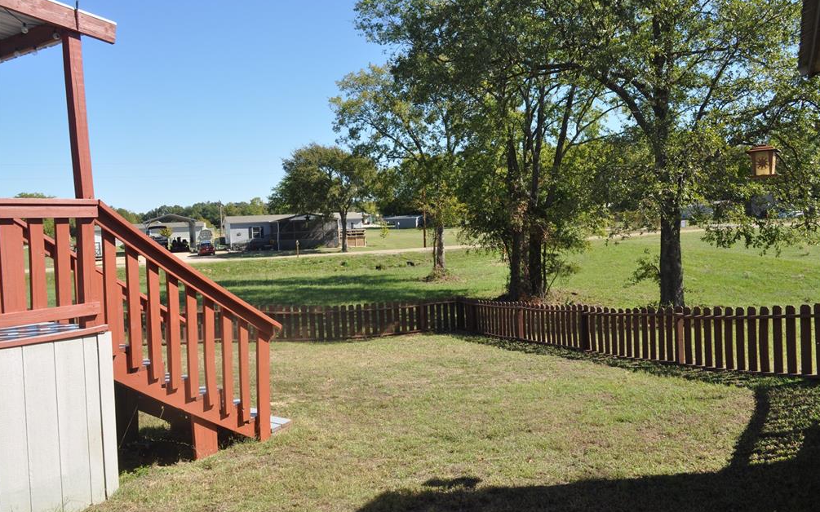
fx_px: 626
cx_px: 413
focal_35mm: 28
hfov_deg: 66.5
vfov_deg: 44.5
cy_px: 244
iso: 200
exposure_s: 1/320
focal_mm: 18
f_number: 9
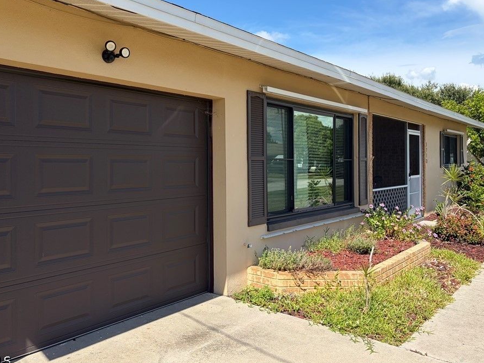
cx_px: 239
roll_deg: -0.5
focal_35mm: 30
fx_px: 420
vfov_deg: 46.7
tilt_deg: +0.7
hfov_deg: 59.9
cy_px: 161
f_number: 1.6
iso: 50
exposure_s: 1/2865
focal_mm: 5.96
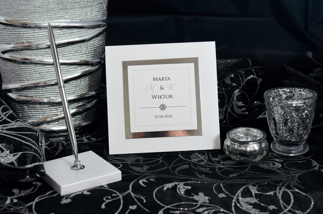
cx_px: 162
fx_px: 672
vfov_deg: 18.1
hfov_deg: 27.0
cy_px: 107
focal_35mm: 75
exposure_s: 1/100
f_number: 5
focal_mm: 50
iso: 400
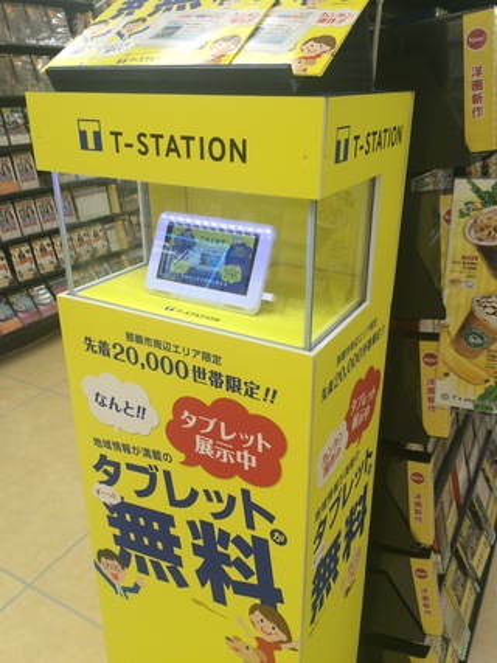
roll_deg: -0.7
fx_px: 555
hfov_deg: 48.2
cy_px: 332
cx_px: 248
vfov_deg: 61.7
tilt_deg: -24.6
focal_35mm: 29
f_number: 2.2
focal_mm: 4.15
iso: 32
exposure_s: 1/60
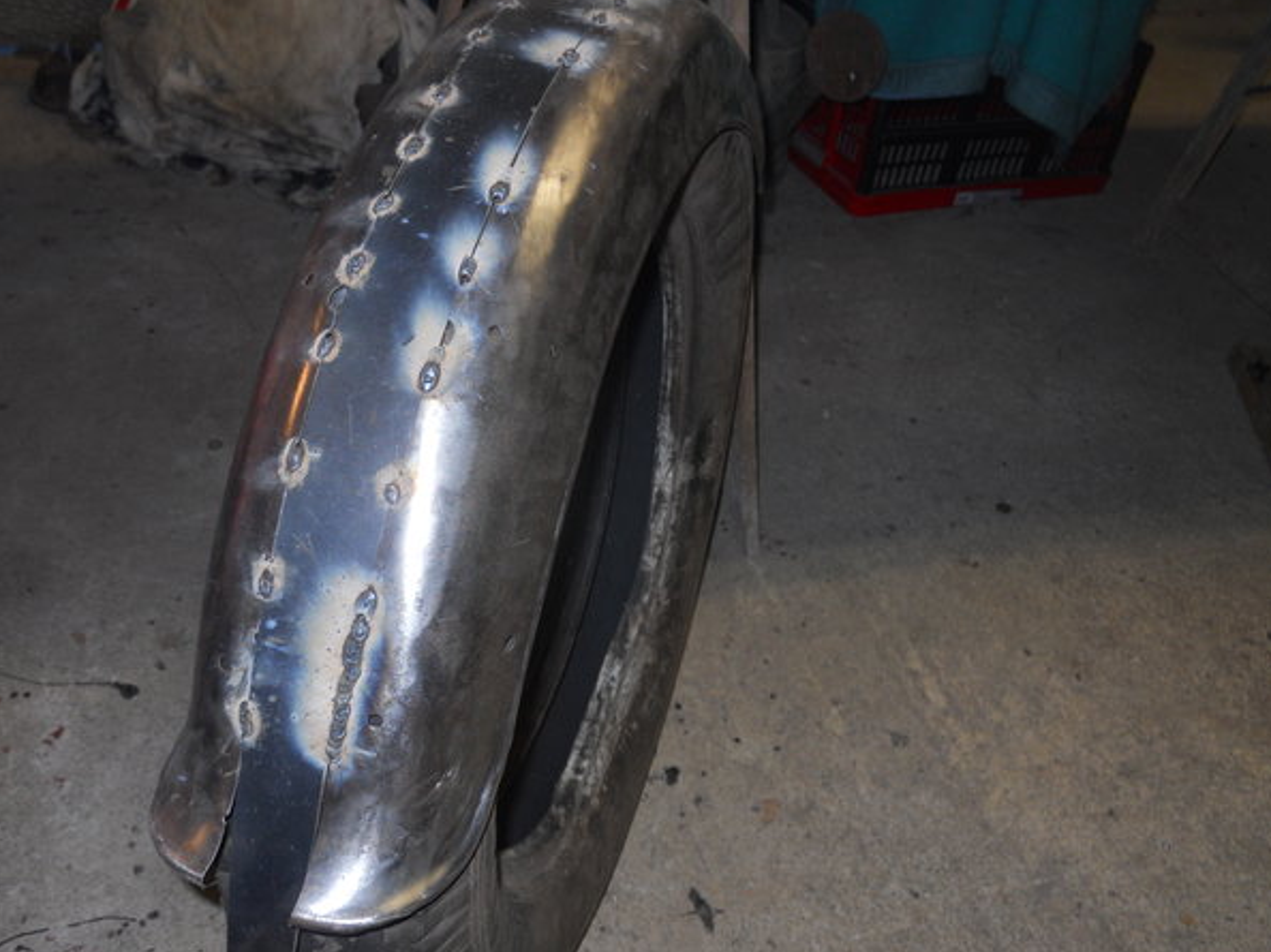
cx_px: 543
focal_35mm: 33
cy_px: 493
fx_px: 1211
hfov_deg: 55.2
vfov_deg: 42.9
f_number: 2.7
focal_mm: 5
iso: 80
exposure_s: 1/25
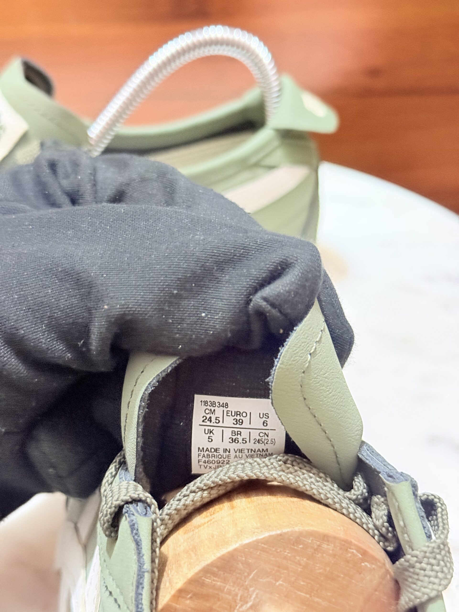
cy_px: 306
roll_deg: +2.8
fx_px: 849
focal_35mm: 48
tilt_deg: -34.0
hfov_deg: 30.3
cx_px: 230
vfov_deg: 39.7
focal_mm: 6.76
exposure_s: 1/25
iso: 500
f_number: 1.78
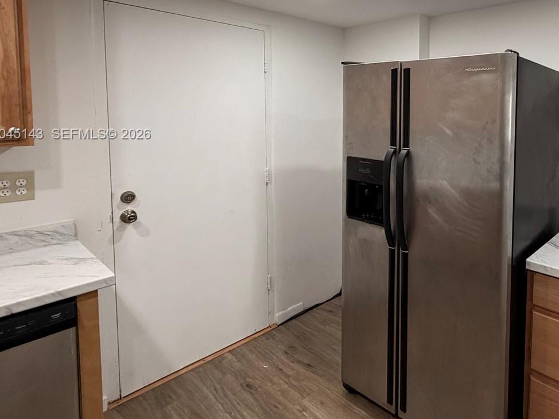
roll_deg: -1.2
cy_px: 135
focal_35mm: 23
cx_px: 431
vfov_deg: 57.4
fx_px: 371
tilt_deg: -3.1
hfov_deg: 68.3
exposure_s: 1/120
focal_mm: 2.22
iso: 320
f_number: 2.2
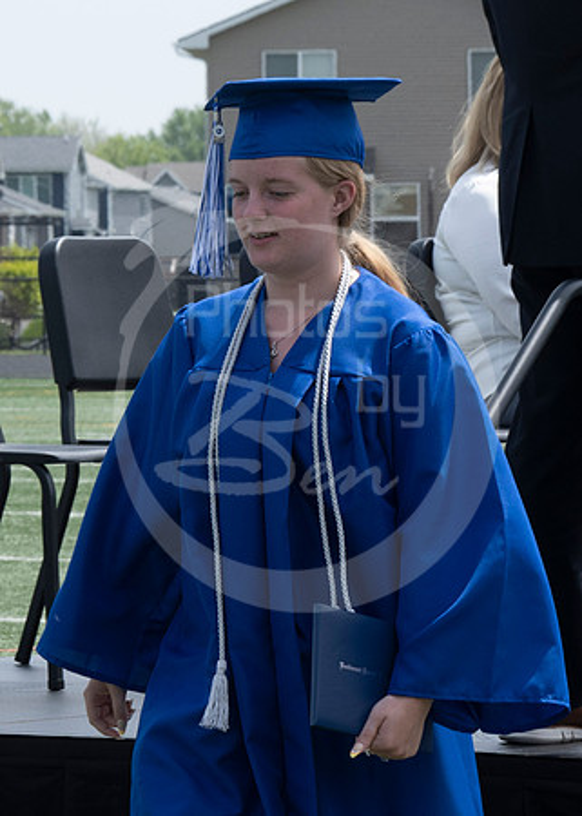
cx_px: -116
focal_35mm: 301
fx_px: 6982
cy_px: 311
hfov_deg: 4.8
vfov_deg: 6.7
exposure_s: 1/250
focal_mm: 77
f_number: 10
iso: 200
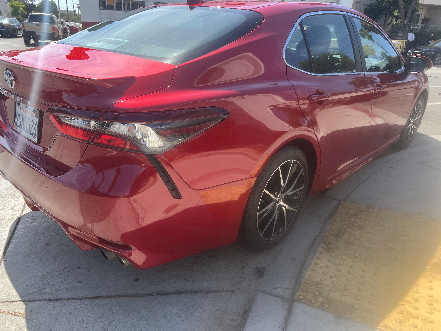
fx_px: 331
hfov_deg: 67.3
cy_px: 166
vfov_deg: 53.1
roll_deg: -2.8
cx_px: 220
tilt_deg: -20.5
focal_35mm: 26
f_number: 1.5
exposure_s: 1/1058
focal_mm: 5.7
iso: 50
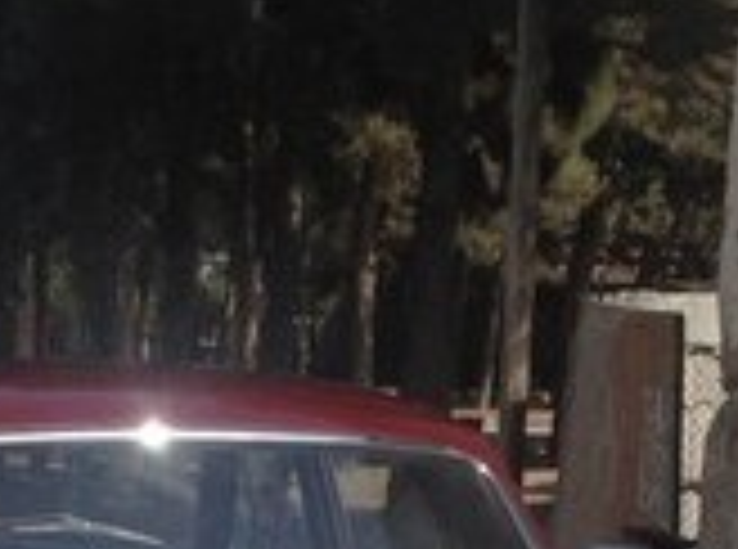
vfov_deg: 10.0
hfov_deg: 13.9
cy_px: 907
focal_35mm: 141
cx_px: 45
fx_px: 2997
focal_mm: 4.28
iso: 50
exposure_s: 1/2326
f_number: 2.4
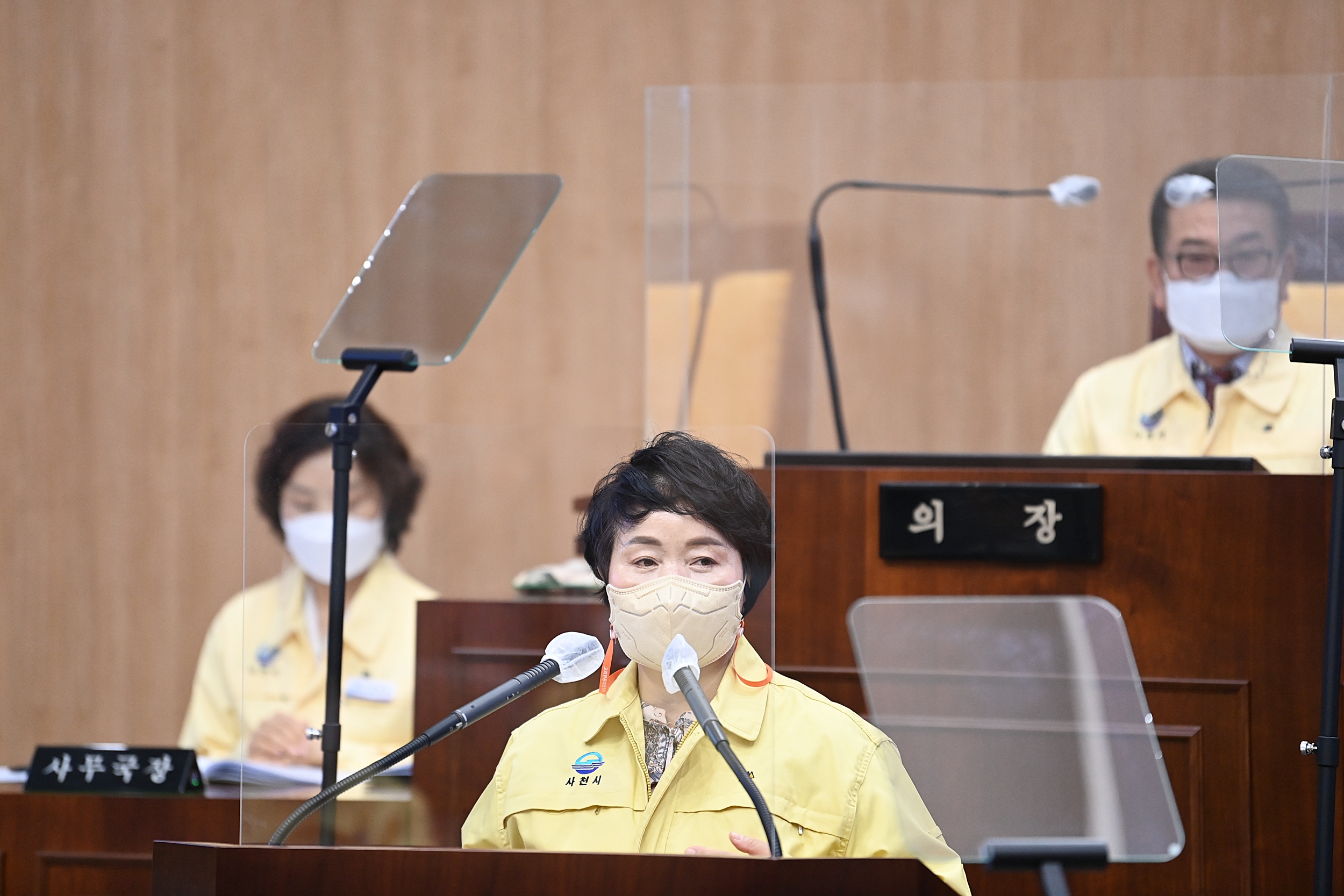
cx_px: 672
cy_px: 448
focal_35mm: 200
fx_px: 7467
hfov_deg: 10.3
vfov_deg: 6.9
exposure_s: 1/320
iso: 2500
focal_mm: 200
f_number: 2.8
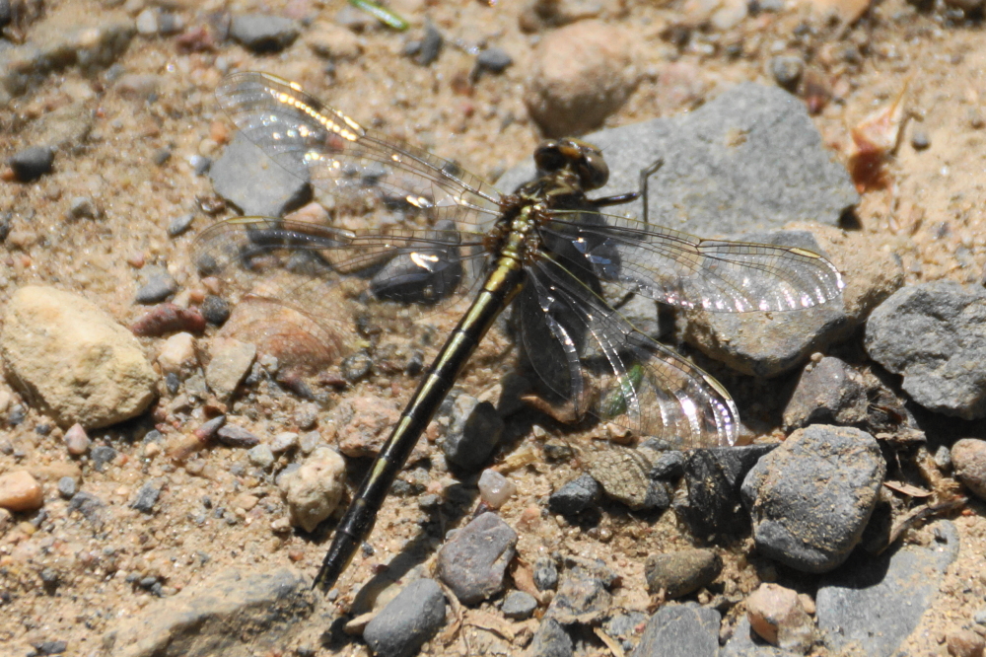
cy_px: 328
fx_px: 10267
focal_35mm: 375
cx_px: 493
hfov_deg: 5.5
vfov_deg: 3.7
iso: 200
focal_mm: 250
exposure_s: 1/400
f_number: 6.3
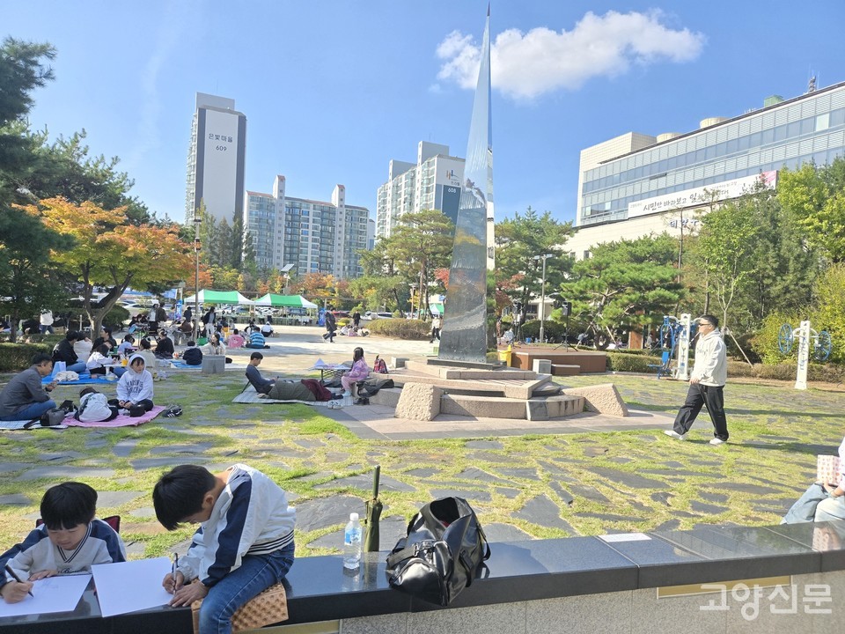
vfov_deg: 58.9
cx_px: 422
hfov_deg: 73.9
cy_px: 317
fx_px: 561
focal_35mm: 23
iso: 64
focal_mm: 5.4
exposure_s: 1/2921
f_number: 1.8
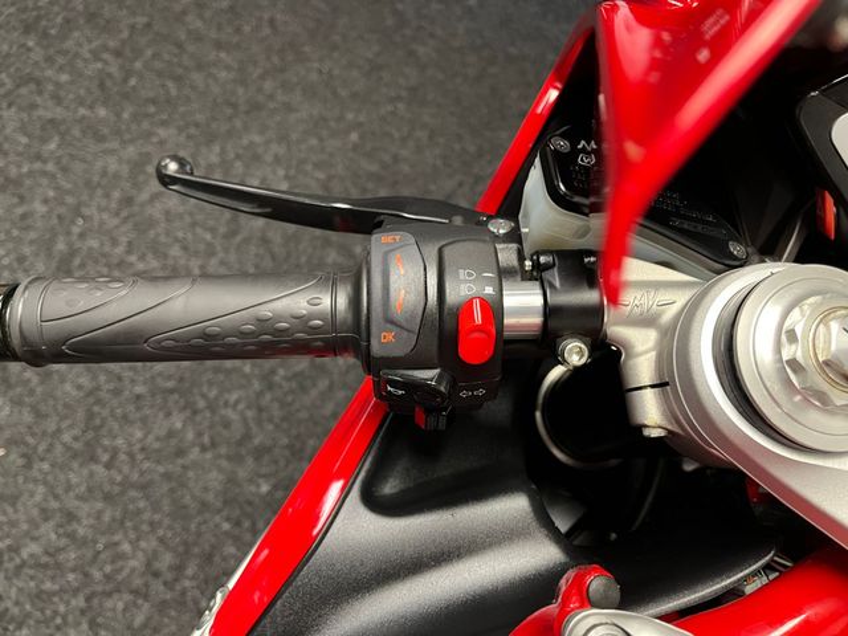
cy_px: 318
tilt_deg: -51.2
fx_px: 637
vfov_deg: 53.1
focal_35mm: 26
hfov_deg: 67.3
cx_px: 424
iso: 400
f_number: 1.6
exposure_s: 1/50
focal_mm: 5.1
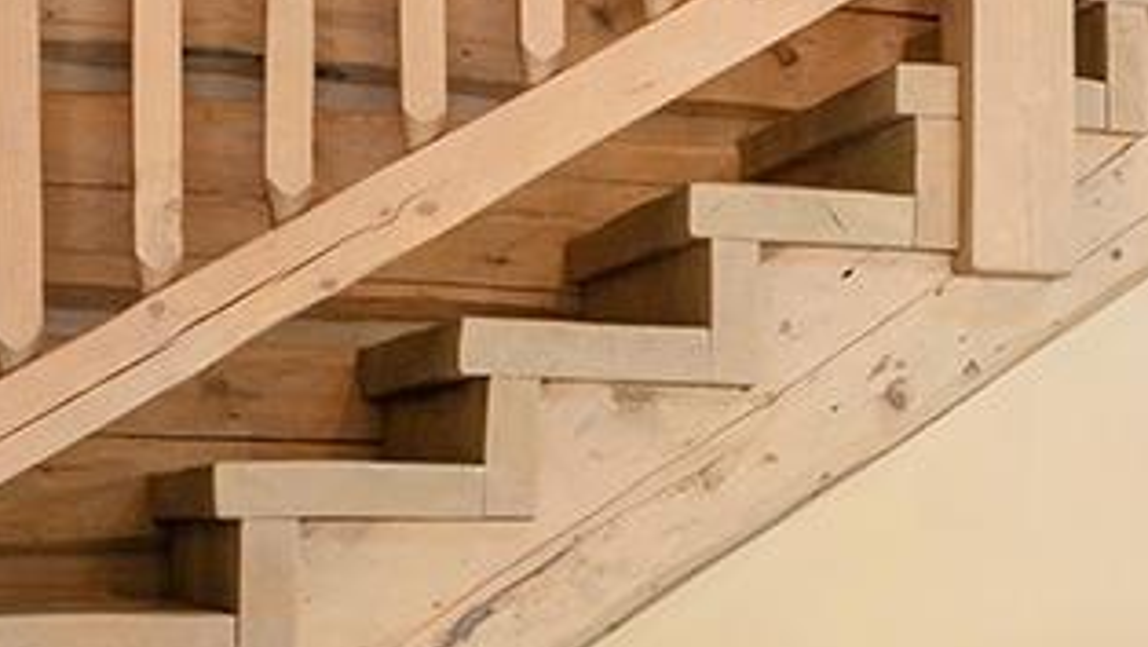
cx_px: 2080
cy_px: 530
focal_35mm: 90
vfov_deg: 13.4
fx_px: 2741
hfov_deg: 18.4
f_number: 9
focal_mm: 10
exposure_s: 1/6
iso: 200
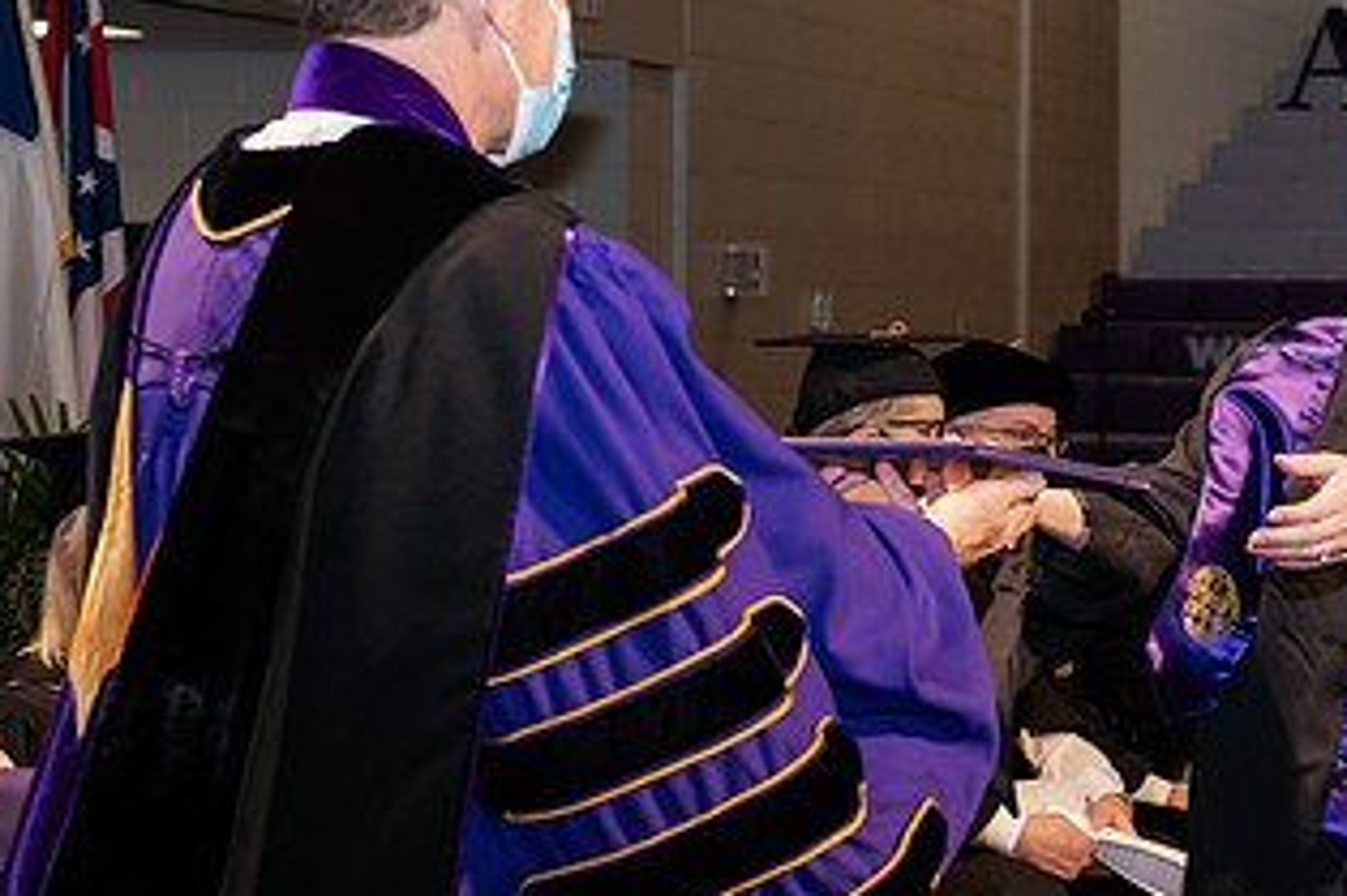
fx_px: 4151
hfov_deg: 18.3
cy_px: 439
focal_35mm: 111
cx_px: 991
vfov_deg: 12.3
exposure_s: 1/200
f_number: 6.3
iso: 1600
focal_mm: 60
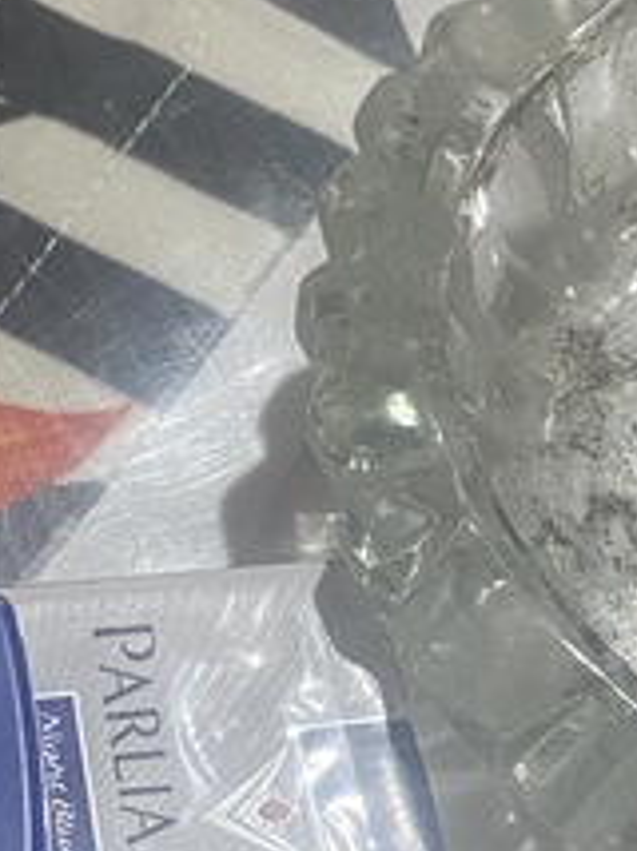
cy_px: 525
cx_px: 135
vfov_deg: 17.6
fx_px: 2754
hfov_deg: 13.1
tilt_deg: -52.2
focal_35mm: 112
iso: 400
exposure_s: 1/50
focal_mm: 4.25
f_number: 1.8
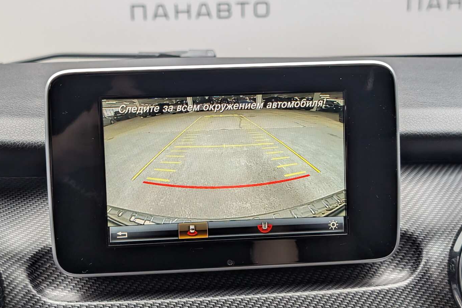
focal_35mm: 52
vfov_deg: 26.0
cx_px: 228
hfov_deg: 38.2
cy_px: 171
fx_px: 667
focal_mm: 6.9
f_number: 1.68
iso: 211
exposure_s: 1/194
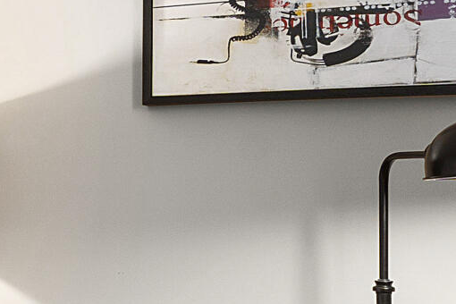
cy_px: 207
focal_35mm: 100
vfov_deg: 13.7
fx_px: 1267
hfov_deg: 13.2
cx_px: -727
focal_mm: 17
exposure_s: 1/160
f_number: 7.1
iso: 320
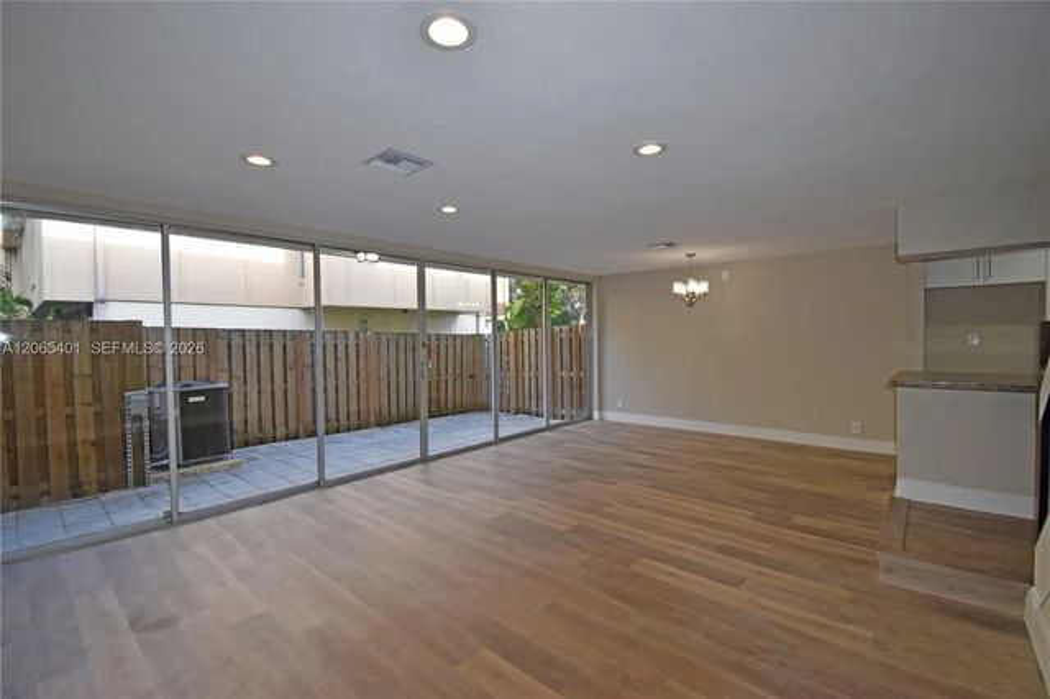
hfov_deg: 100.4
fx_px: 437
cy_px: 350
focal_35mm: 15
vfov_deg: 77.3
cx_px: 525
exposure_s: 1/200
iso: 360
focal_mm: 10
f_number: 5.6
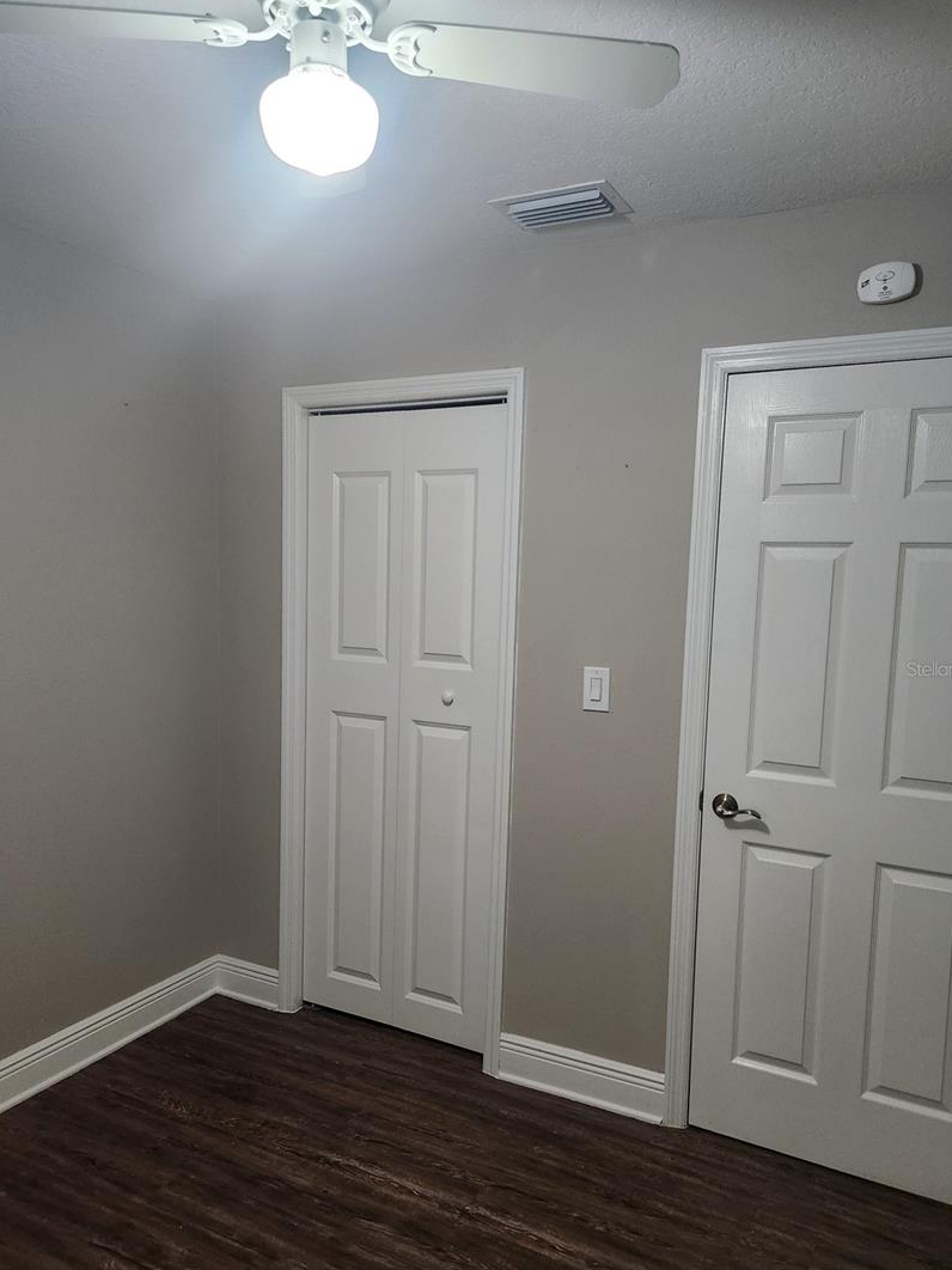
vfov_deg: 67.3
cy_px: 668
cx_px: 453
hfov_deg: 53.0
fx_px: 954
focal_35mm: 26
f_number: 1.8
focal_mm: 5.4
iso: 500
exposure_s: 1/120
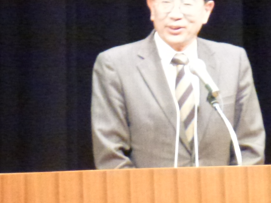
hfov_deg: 2.0
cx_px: 145
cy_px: 53
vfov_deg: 1.5
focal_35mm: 979
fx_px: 7662
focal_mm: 67
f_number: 5.9
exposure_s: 1/40
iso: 1600
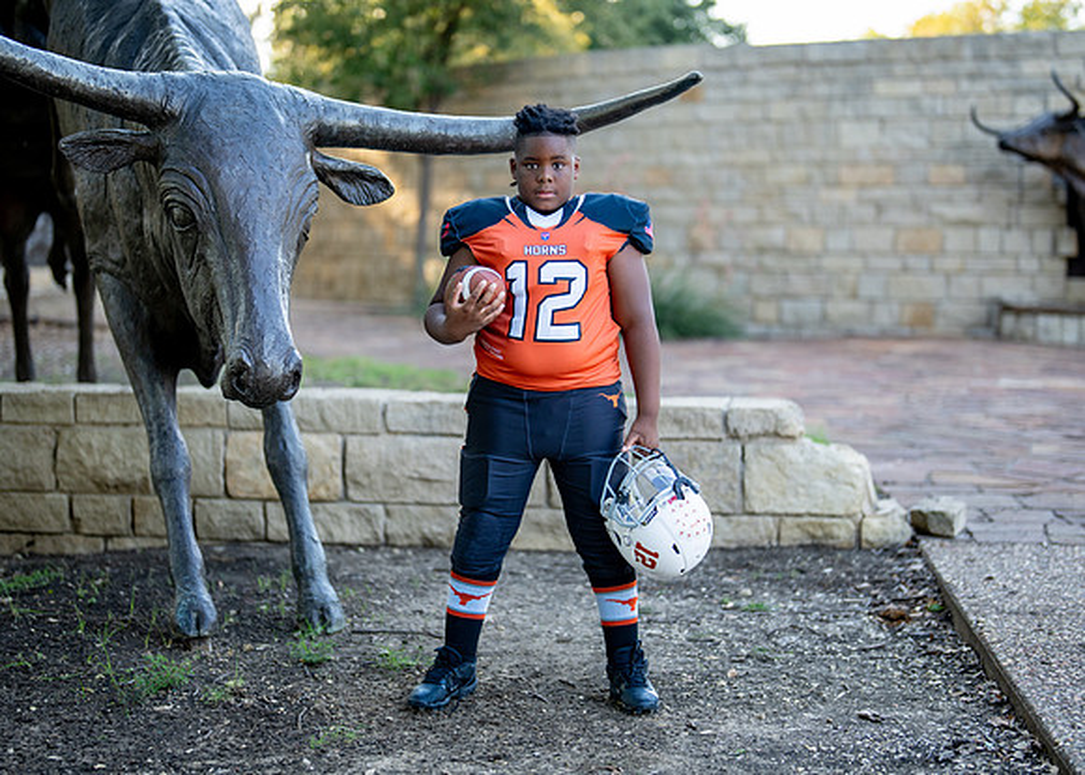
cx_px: 553
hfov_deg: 31.9
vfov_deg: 23.1
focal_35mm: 62
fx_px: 1898
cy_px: 369
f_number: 1.2
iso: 200
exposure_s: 1/1000
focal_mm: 50
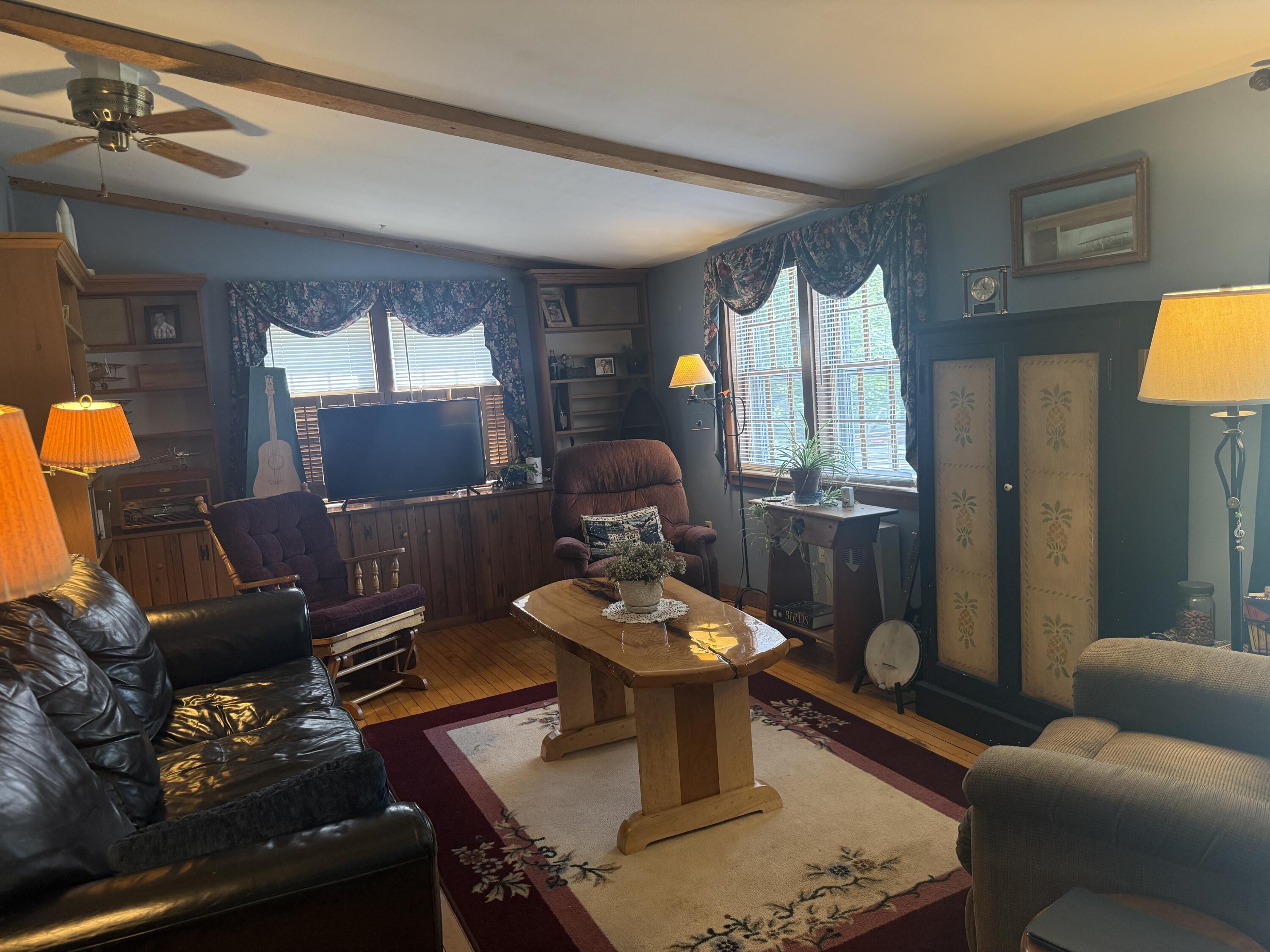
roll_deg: +4.3
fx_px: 881
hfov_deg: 71.6
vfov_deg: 56.8
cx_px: 635
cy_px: 476
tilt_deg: -6.5
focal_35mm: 24
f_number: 1.78
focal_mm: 6.76
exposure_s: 1/120
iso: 250
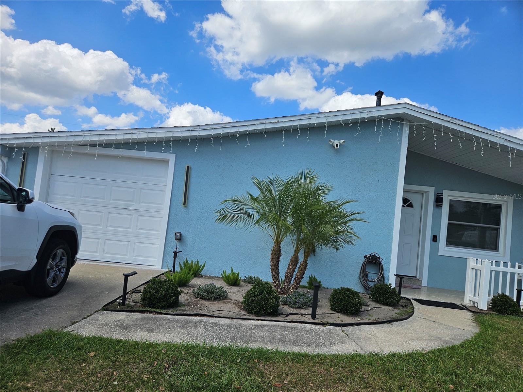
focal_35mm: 23
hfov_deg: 73.9
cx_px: 262
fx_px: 347
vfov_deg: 58.9
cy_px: 196
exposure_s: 1/2600
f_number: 1.8
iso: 25
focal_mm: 5.4
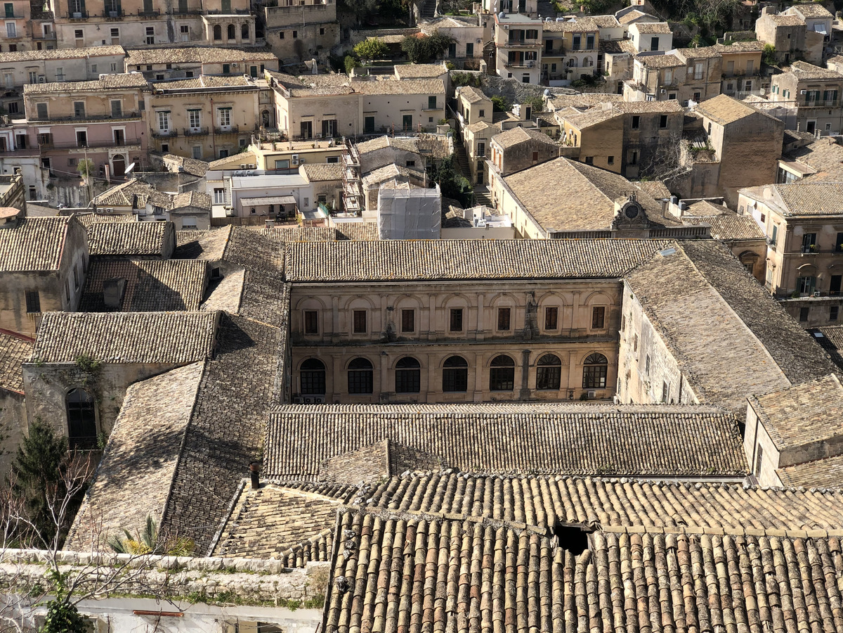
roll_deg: -0.1
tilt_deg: -20.2
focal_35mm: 52
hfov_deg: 36.8
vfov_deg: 28.0
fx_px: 1266
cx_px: 422
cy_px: 316
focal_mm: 6
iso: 16
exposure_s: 1/941
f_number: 2.4
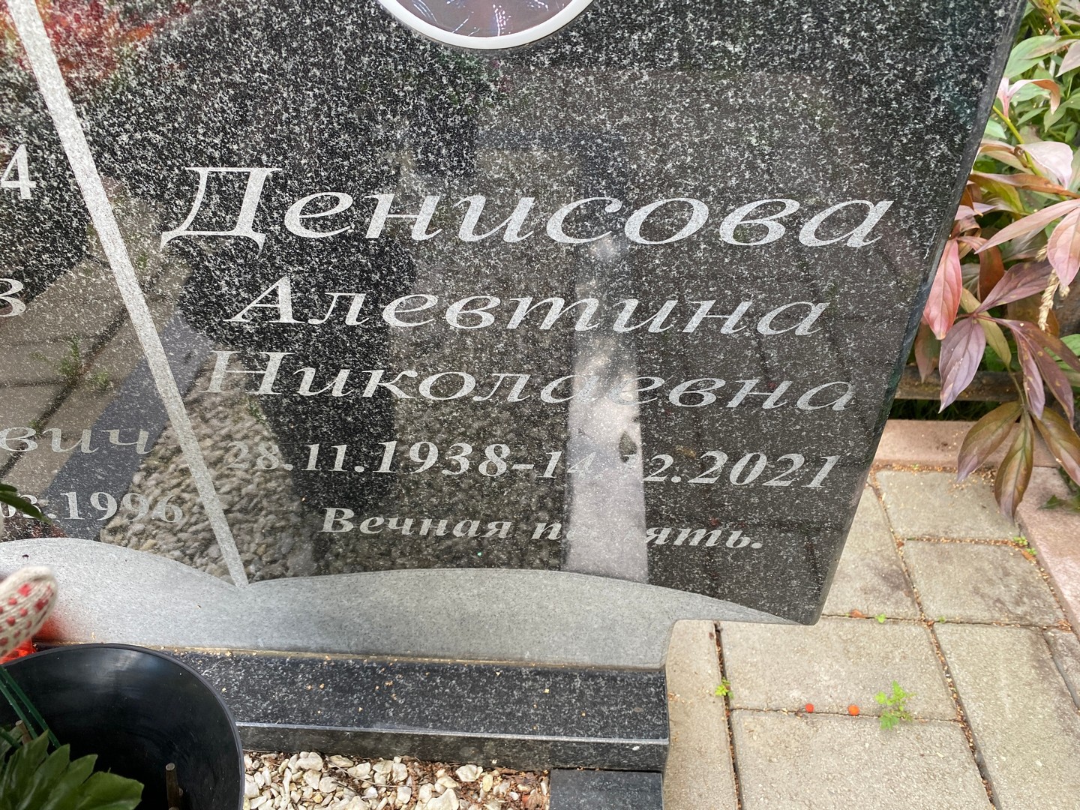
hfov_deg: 67.3
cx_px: 540
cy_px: 405
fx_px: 811
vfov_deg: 53.1
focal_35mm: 26
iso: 64
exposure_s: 1/122
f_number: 1.8
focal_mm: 4.25
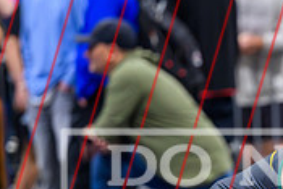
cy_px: 191
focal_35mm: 413
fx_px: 3249
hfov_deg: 5.0
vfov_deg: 3.3
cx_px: 309
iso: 4000
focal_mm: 110
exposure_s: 1/800
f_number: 2.8
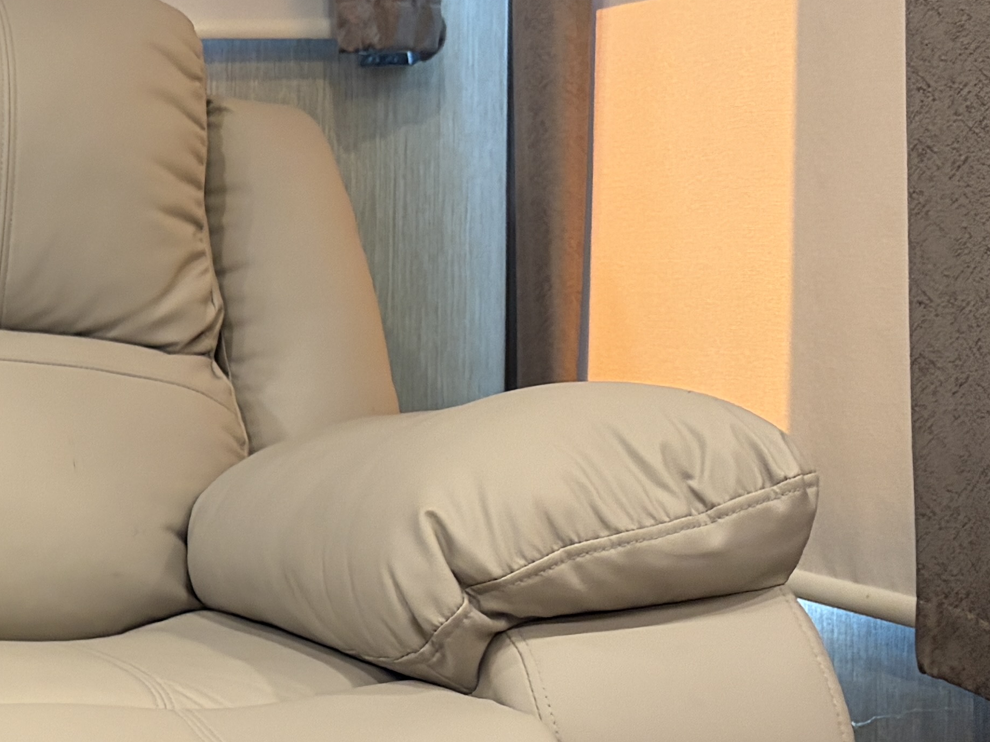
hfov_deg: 21.5
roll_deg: +0.4
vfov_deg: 18.2
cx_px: -346
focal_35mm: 81
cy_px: 380
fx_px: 2317
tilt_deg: -2.0
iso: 320
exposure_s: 1/60
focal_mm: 5.96
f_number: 1.6
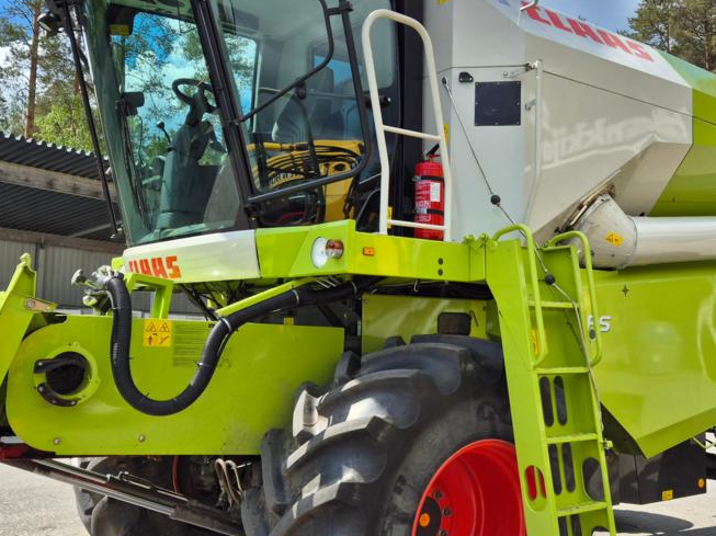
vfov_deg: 36.8
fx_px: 806
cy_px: 263
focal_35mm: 39
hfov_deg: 47.8
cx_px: 397
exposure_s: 1/1964
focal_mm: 5.4
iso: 25
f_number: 1.8
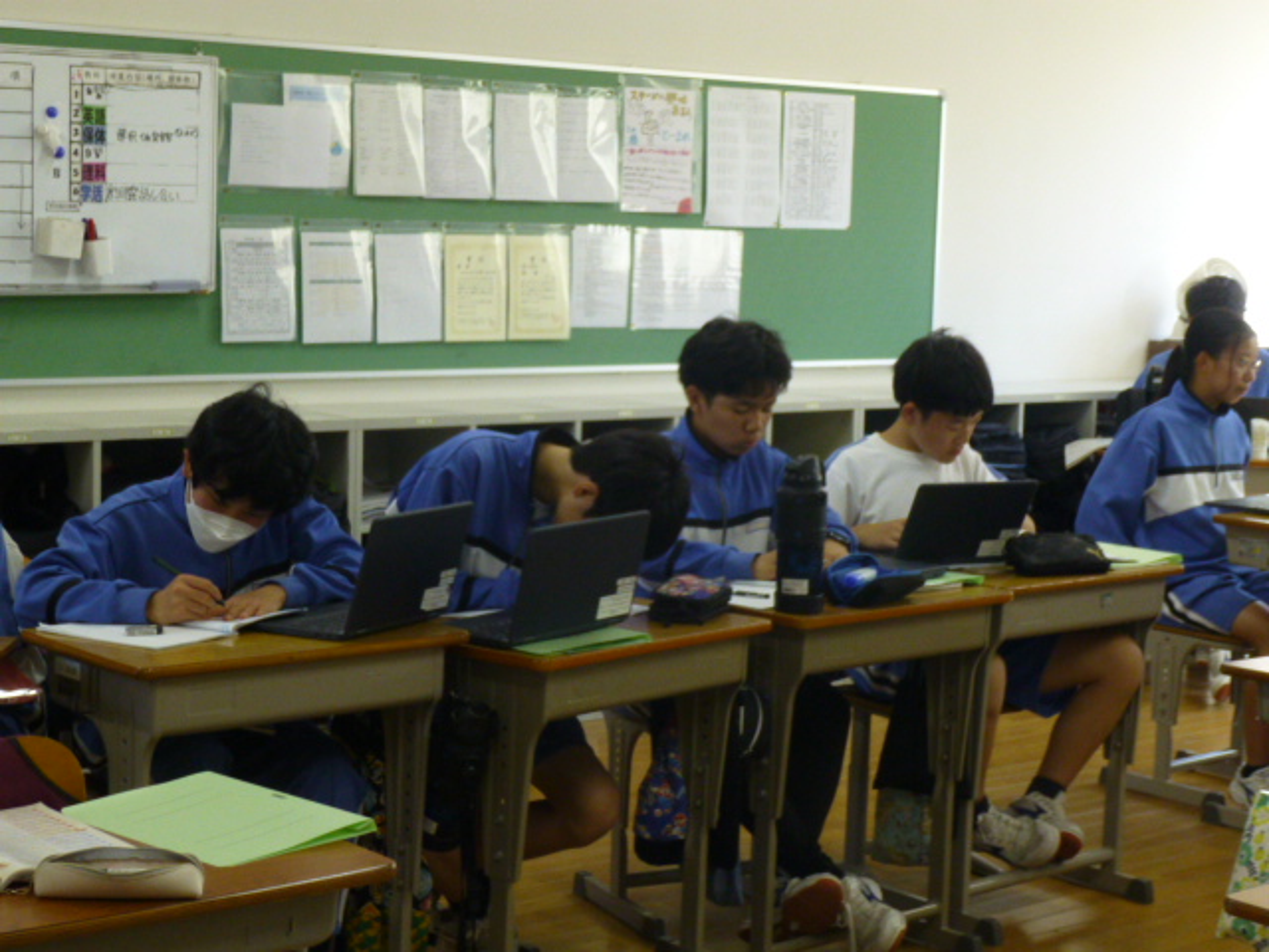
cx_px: 634
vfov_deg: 23.3
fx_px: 2310
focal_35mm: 63
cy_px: 476
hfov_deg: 30.7
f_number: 4.3
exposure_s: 1/125
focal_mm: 10.7
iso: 500
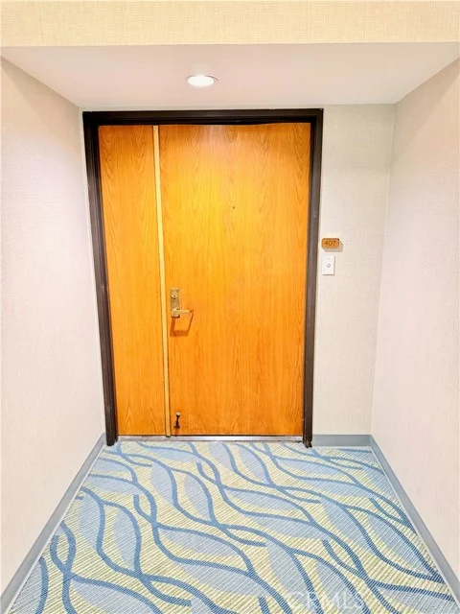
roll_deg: +0.0
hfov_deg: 56.8
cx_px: 230
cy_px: 307
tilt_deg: -11.7
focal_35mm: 24
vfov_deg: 71.6
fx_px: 425
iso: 1250
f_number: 1.78
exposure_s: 1/30
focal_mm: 6.76
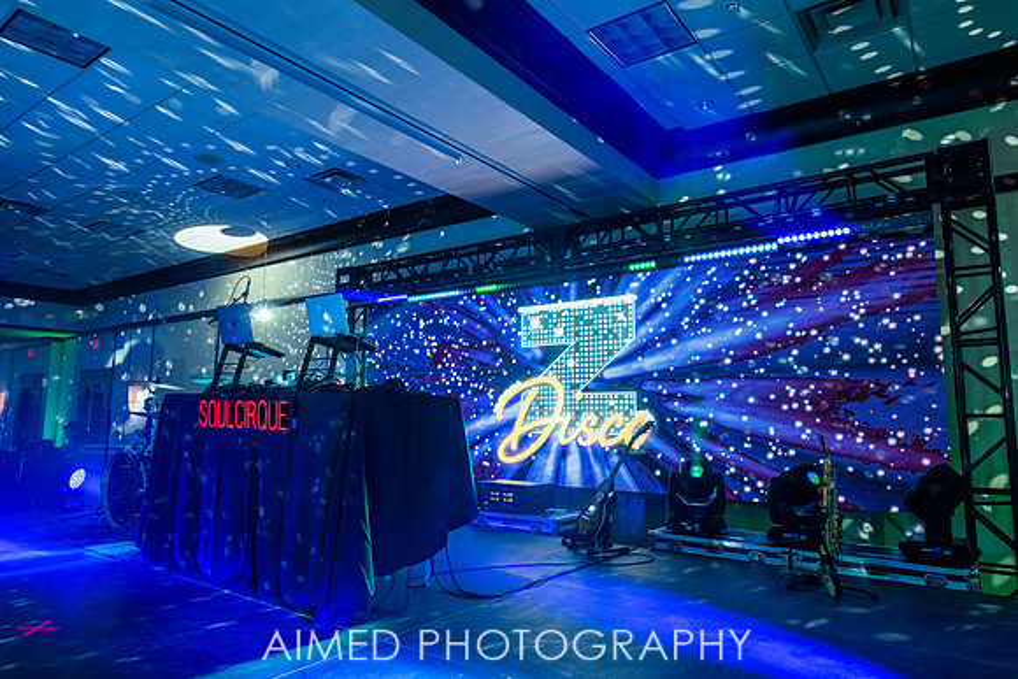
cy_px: 339
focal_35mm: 23
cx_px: 497
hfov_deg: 76.3
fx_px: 648
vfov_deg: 55.3
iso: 800
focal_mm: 22
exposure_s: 1/200
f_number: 5
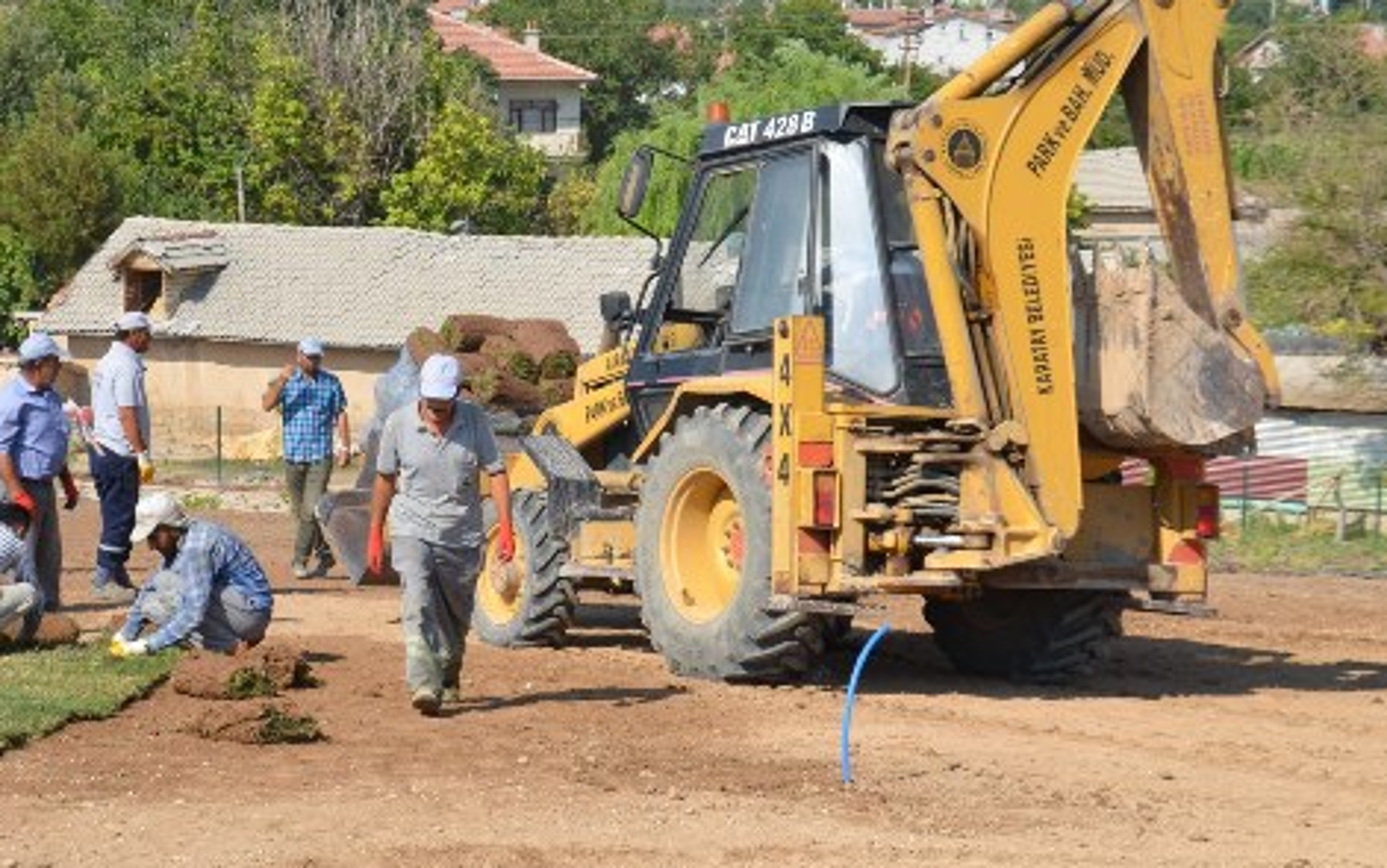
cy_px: 371
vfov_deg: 15.0
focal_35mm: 87
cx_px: 489
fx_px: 3291
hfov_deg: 23.7
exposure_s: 1/500
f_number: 11
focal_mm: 42
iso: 250
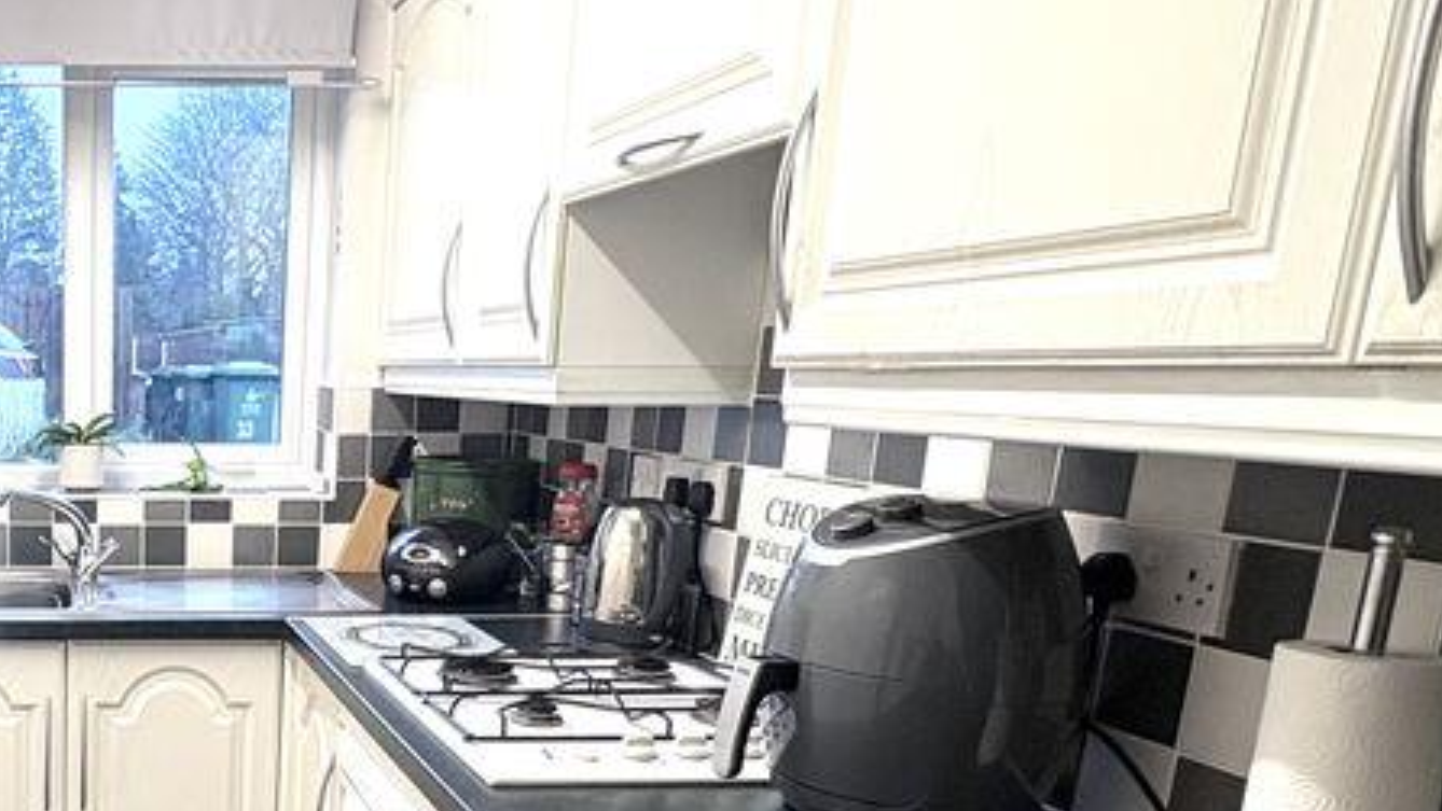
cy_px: 666
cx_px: 74
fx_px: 1338
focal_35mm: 35
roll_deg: +0.4
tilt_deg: -12.1
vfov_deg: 32.7
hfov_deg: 48.8
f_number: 2.2
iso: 125
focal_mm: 2.22
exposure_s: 1/50
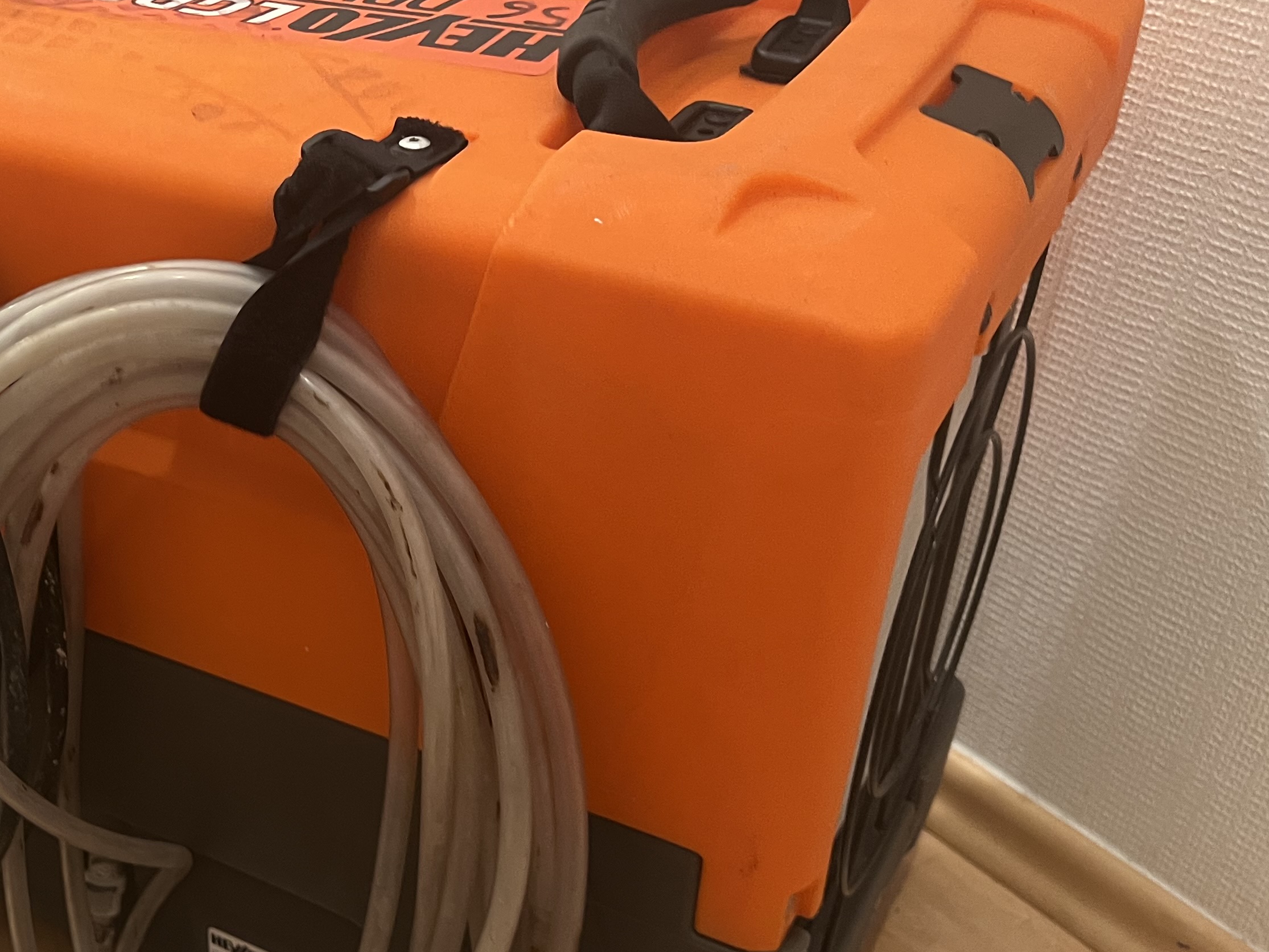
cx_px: 164
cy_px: 604
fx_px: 1723
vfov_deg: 30.7
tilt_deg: -36.0
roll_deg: +5.0
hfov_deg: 38.1
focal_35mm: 47
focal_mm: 5.7
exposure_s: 1/50
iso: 250
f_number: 1.5
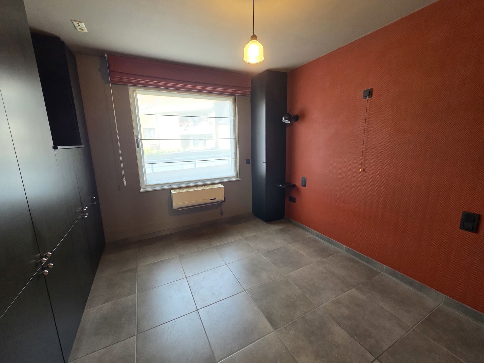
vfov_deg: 89.9
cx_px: 242
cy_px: 182
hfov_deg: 106.2
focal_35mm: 13
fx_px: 182
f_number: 2.2
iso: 250
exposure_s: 1/50
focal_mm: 2.2
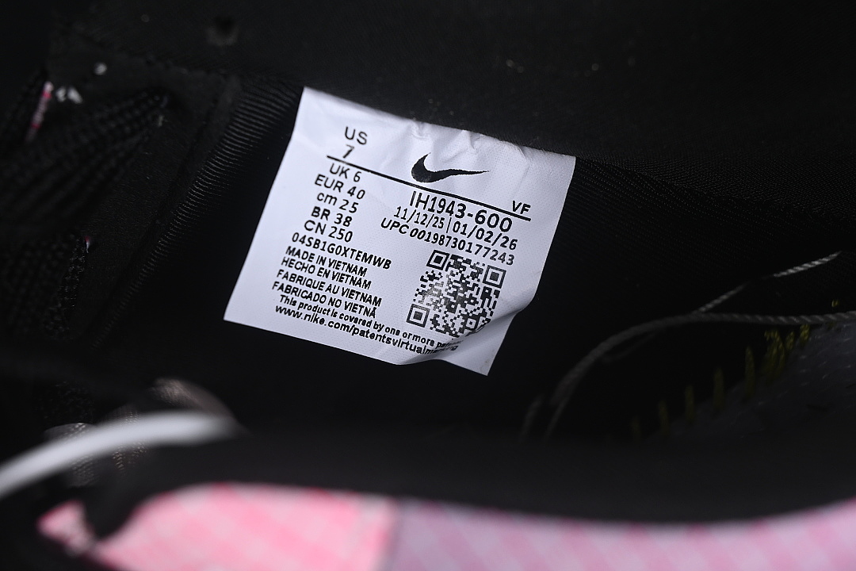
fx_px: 1783
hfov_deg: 27.0
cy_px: 286
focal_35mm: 75
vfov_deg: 18.2
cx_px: 428
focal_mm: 50
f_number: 7.1
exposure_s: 1/80
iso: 160
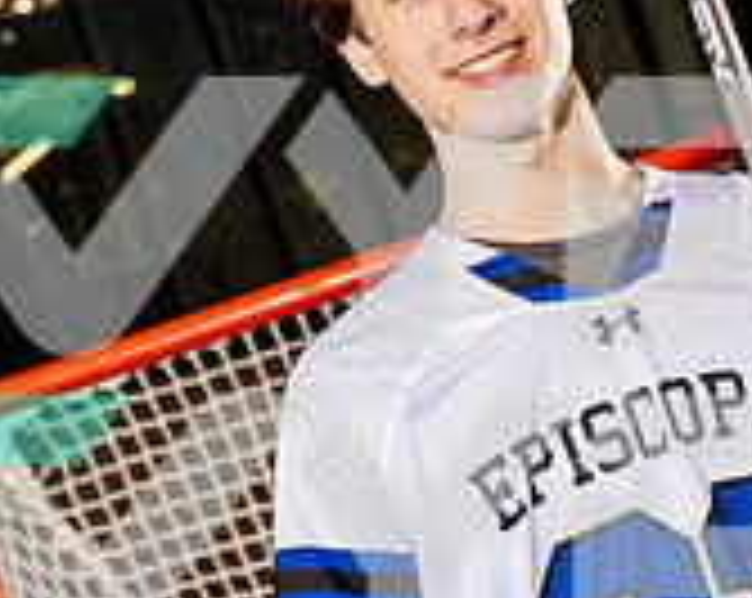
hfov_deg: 16.1
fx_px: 2644
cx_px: 522
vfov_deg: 12.8
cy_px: 535
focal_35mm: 119
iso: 400
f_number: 4
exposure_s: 1/250
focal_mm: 47
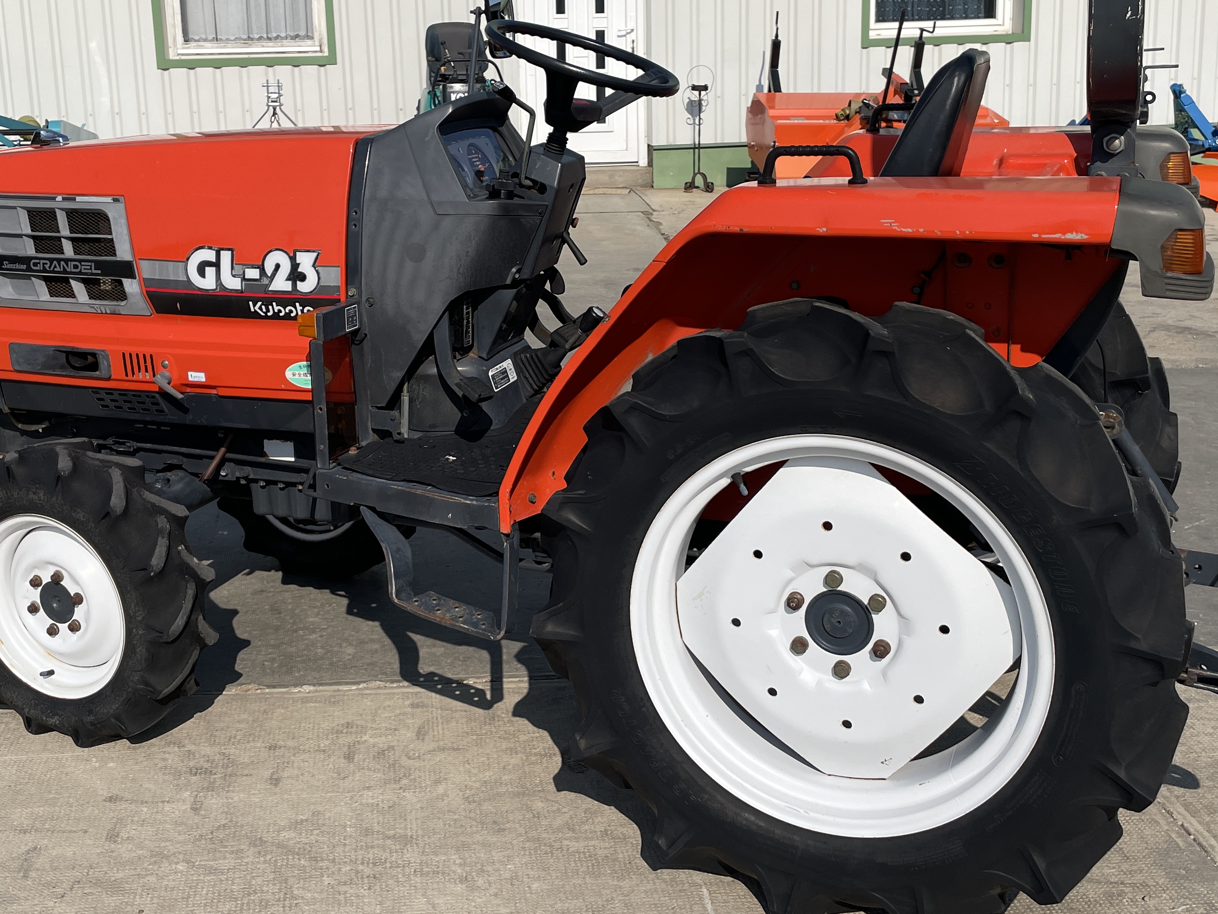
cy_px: 340
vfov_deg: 34.2
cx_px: 556
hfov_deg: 44.7
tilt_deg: -11.4
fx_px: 1478
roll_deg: +2.0
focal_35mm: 42
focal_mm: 4.2
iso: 32
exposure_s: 1/6897
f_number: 1.6
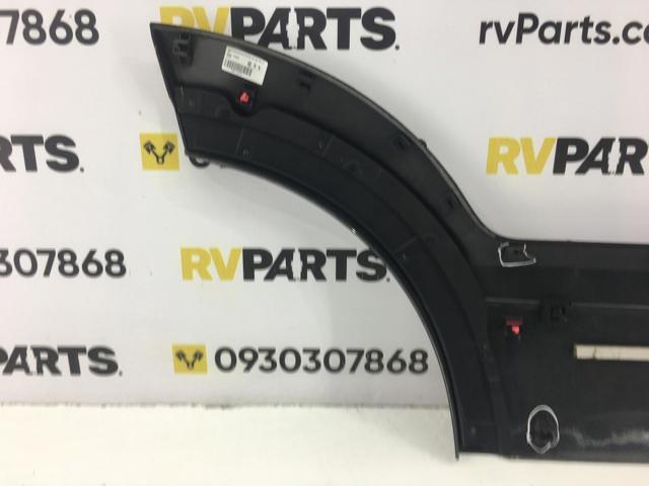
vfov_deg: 48.2
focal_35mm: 29
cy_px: 243
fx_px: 544
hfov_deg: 61.7
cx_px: 324
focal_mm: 4.15
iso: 32
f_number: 2.2
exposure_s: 1/50
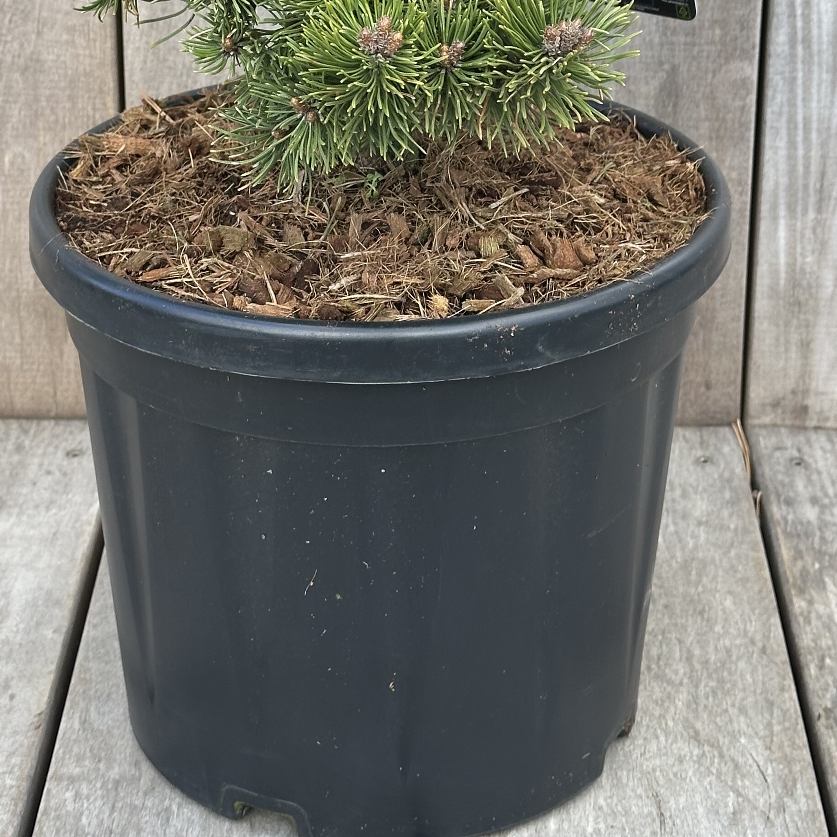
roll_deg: +0.3
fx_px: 2544
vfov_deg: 18.5
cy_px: 151
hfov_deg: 18.7
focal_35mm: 93
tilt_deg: -19.9
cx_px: 391
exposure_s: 1/464
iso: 64
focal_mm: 6.86
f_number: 1.78
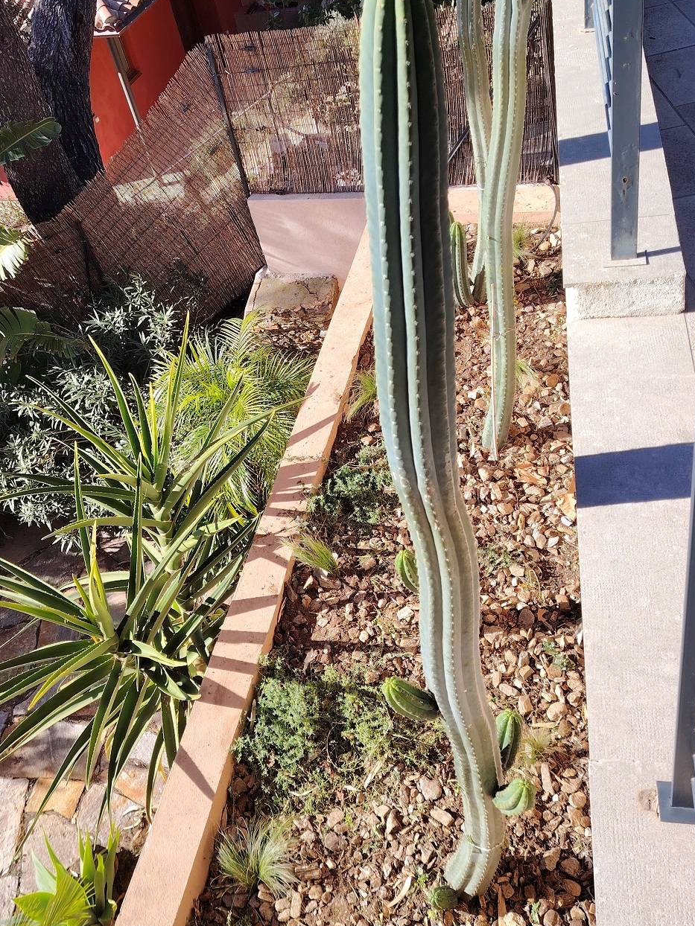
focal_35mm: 36
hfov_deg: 39.3
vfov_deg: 51.1
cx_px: 247
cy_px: 375
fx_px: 964
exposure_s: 1/329
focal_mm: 5.25
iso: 100
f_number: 1.75
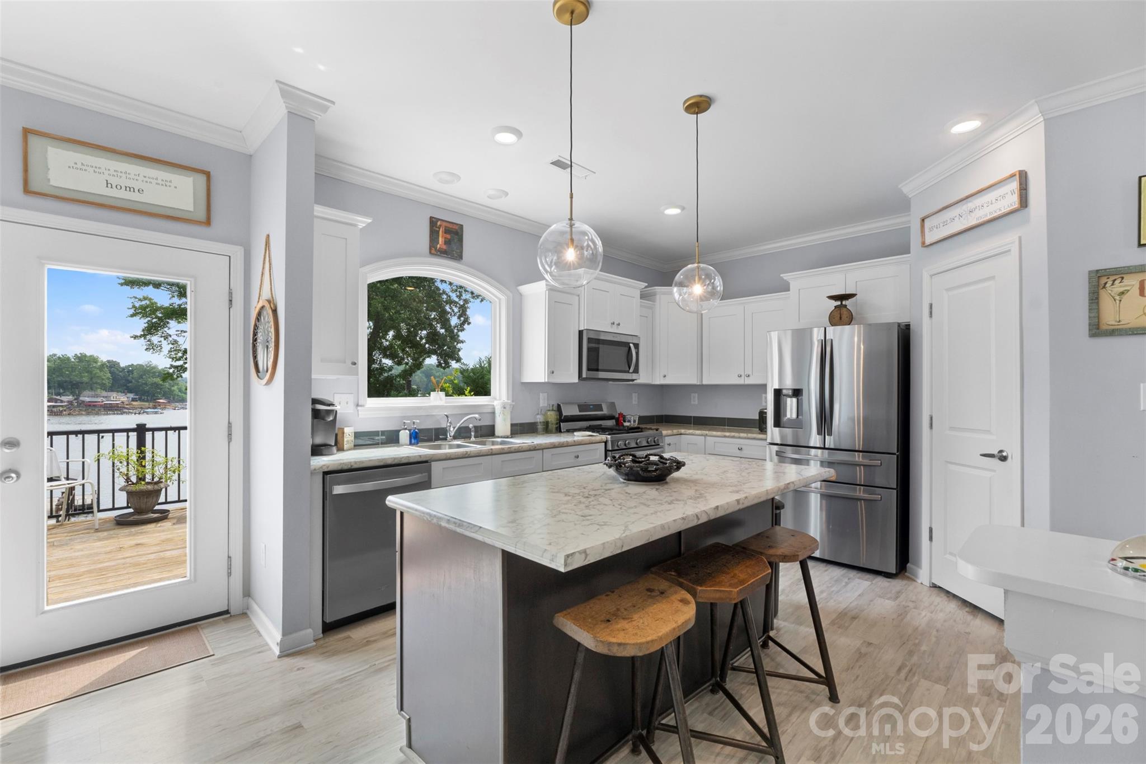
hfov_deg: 95.0
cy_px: 382
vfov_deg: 72.0
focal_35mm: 16
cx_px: 573
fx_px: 525
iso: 250
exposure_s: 1/8
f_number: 11
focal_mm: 11
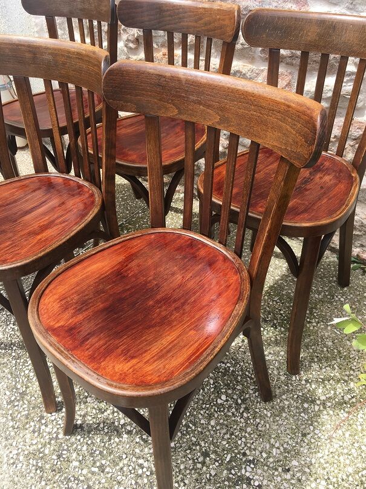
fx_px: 409
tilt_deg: -40.4
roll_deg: +3.1
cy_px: 244
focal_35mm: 29
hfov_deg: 48.2
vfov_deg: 61.7
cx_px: 183
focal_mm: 4.15
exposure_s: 1/596
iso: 25
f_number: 2.2
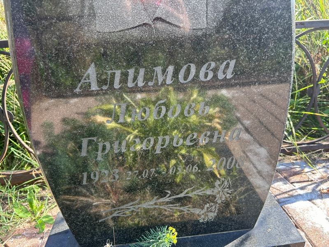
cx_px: 164
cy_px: 124
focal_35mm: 26
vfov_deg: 53.1
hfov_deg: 67.3
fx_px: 247
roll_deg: +5.8
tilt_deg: -23.0
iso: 50
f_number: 1.5
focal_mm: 5.7
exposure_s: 1/329
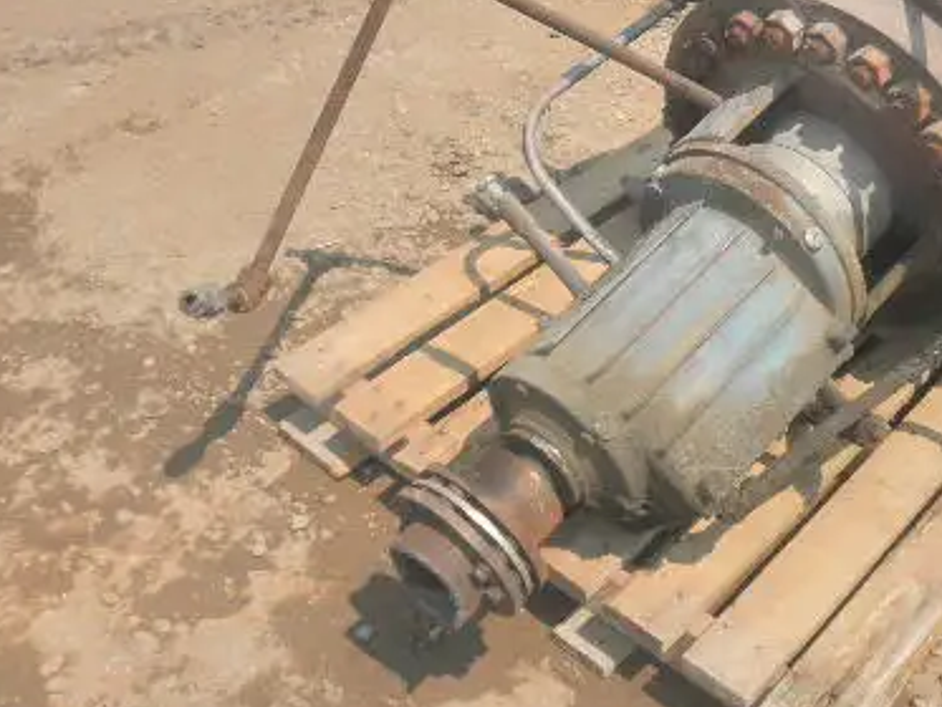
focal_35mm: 48
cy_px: 250
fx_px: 1307
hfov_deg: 38.7
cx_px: 692
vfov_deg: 30.1
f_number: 8.5
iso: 64
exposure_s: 1/160
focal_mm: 5
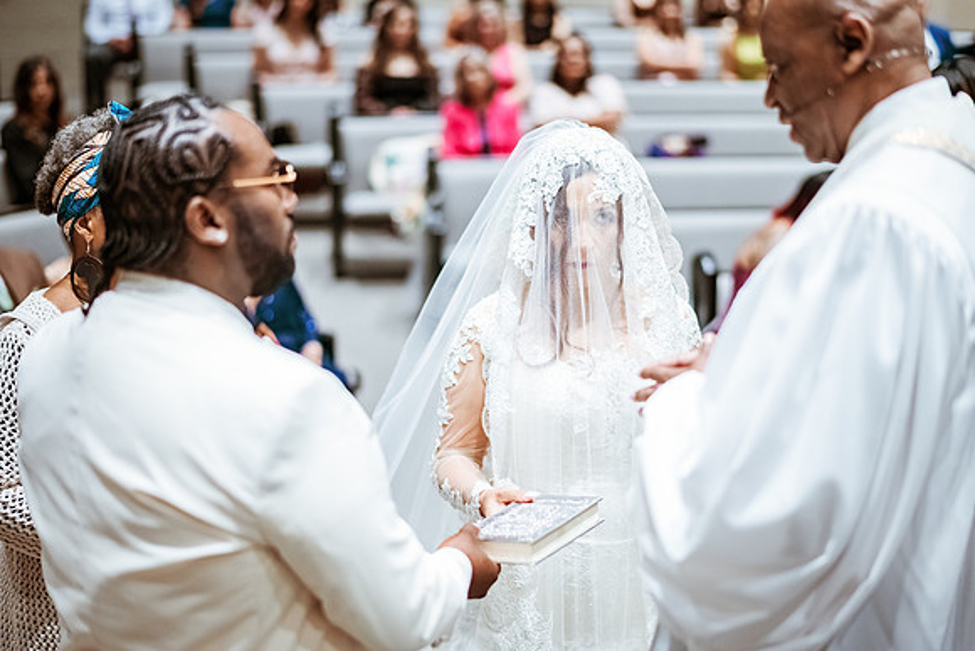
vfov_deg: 23.4
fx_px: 1571
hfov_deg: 34.5
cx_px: 488
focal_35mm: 58
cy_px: 326
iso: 1600
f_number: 1.4
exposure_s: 1/800
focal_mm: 58
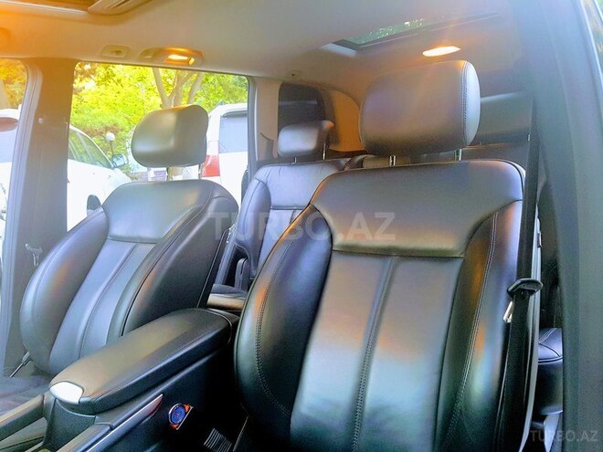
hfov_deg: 67.3
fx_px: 453
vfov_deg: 53.1
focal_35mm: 26
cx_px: 302
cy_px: 226
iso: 200
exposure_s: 1/23
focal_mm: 4.2
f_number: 1.7
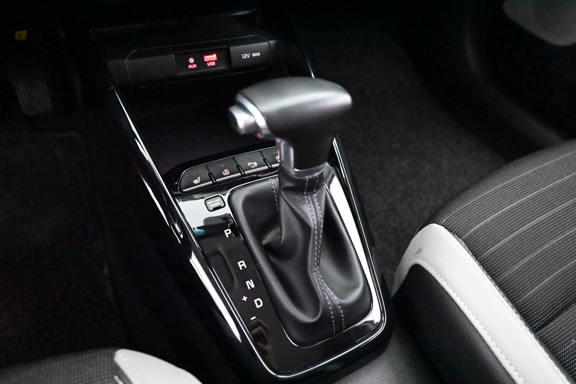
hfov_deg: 67.4
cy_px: 192
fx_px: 432
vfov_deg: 47.9
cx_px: 288
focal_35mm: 27
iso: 25600
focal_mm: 27
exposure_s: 1/60
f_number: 4.5
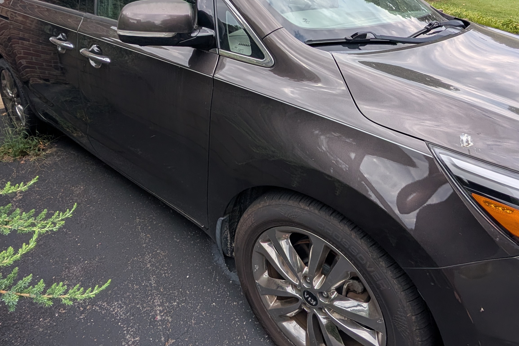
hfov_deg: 78.5
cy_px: 106
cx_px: 271
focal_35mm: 22
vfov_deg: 55.6
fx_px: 317
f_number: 1.7
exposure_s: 1/1125
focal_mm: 2.02
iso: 53
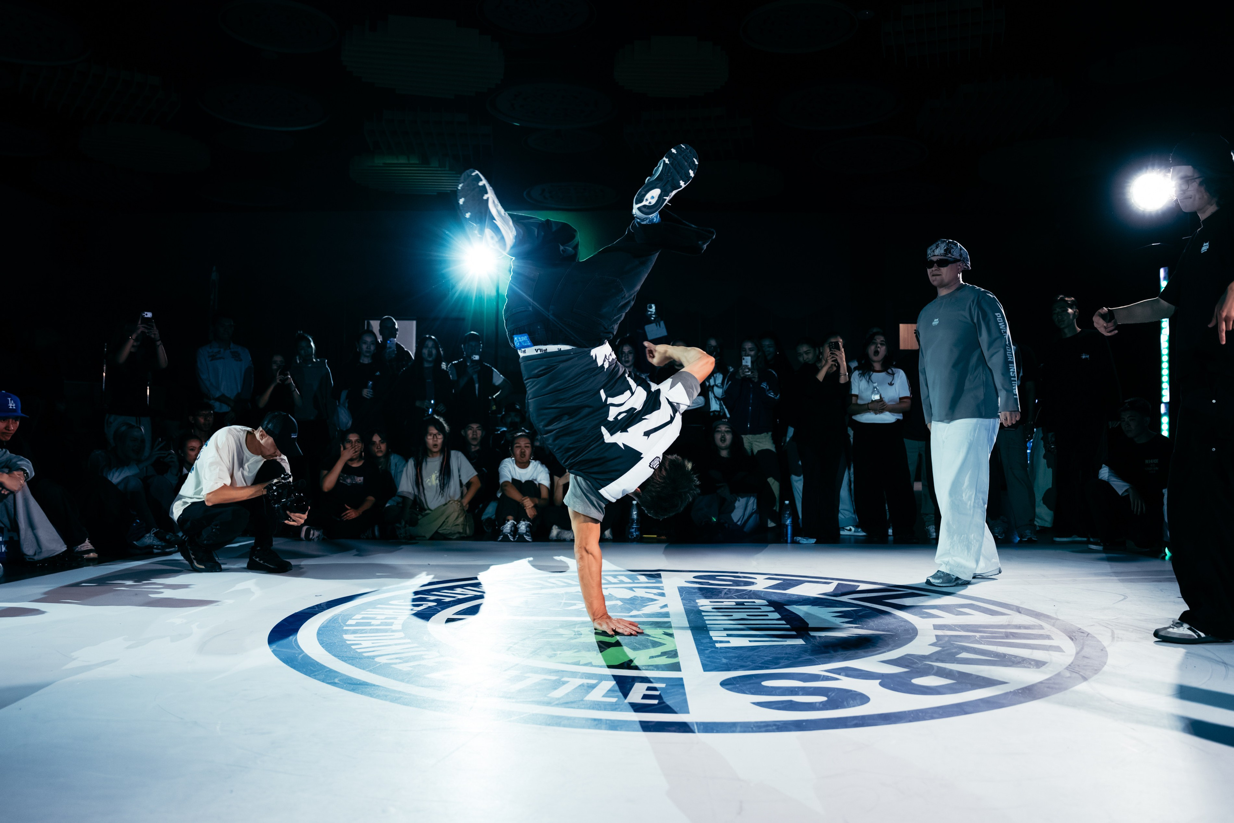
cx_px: 617
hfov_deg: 66.9
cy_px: 432
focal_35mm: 27
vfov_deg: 47.5
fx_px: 935
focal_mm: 24
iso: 3200
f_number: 2.8
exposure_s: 1/800
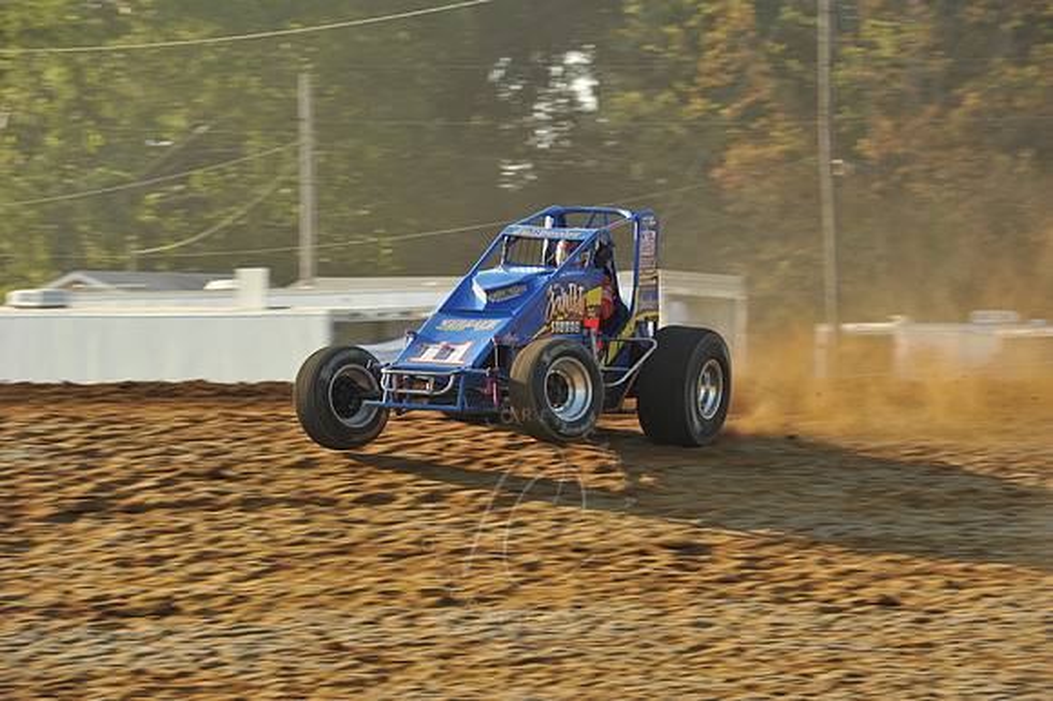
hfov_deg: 11.8
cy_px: 350
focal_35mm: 175
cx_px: 526
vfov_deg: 7.8
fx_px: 5116
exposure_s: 1/320
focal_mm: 175
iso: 400
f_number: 9
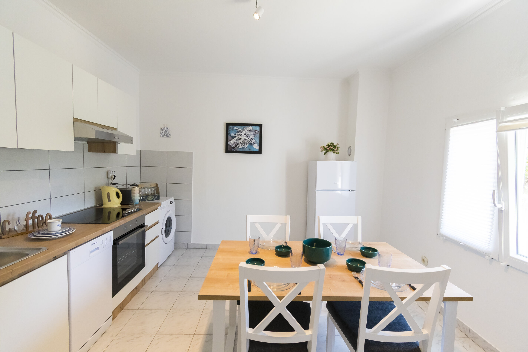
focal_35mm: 15
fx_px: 220
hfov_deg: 100.4
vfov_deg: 77.3
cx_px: 264
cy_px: 176
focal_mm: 10
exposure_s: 1/200
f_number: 4.5
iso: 800
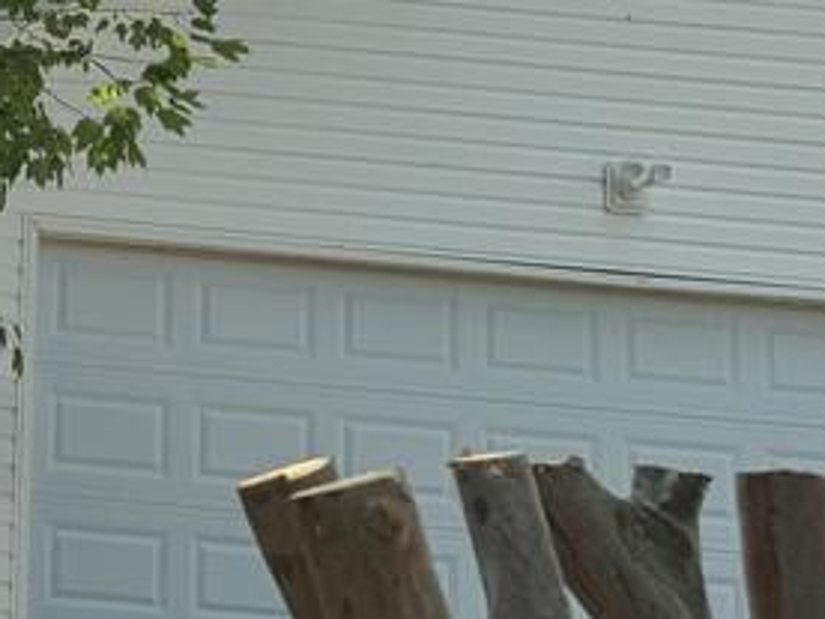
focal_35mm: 89
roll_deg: -4.0
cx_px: -493
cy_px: 144
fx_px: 2121
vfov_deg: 16.5
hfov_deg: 18.8
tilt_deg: +8.7
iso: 80
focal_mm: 6.76
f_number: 1.78
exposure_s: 1/4950
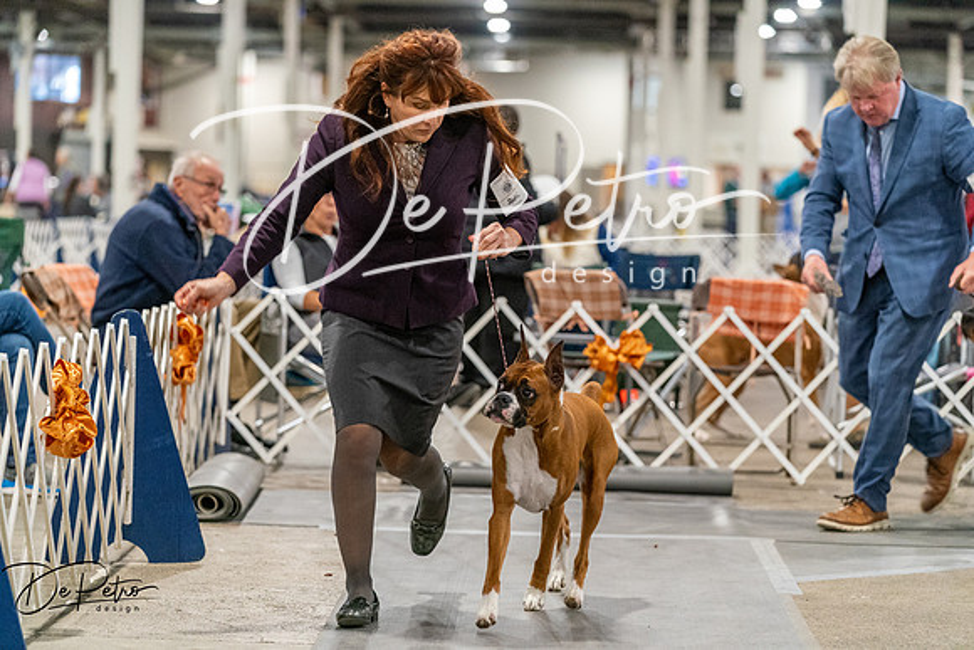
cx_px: 487
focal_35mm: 123
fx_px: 3328
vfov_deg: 11.2
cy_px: 325
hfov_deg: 16.6
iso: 6400
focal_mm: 123
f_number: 3.5
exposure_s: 1/250
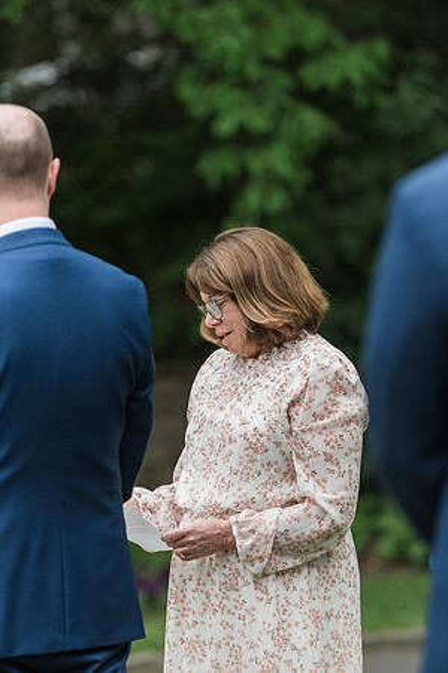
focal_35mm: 200
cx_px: 224
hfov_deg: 6.9
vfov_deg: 10.3
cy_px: 336
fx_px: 3733
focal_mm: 200
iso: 800
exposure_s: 1/640
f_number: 4
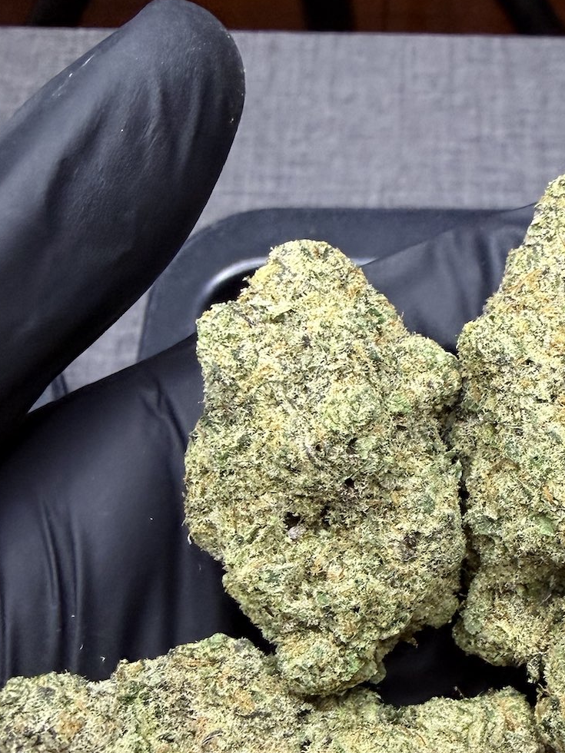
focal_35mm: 47
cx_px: 517
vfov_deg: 40.0
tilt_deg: -64.5
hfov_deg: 29.5
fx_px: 1023
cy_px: 494
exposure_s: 1/50
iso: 250
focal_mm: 2.22
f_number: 2.2
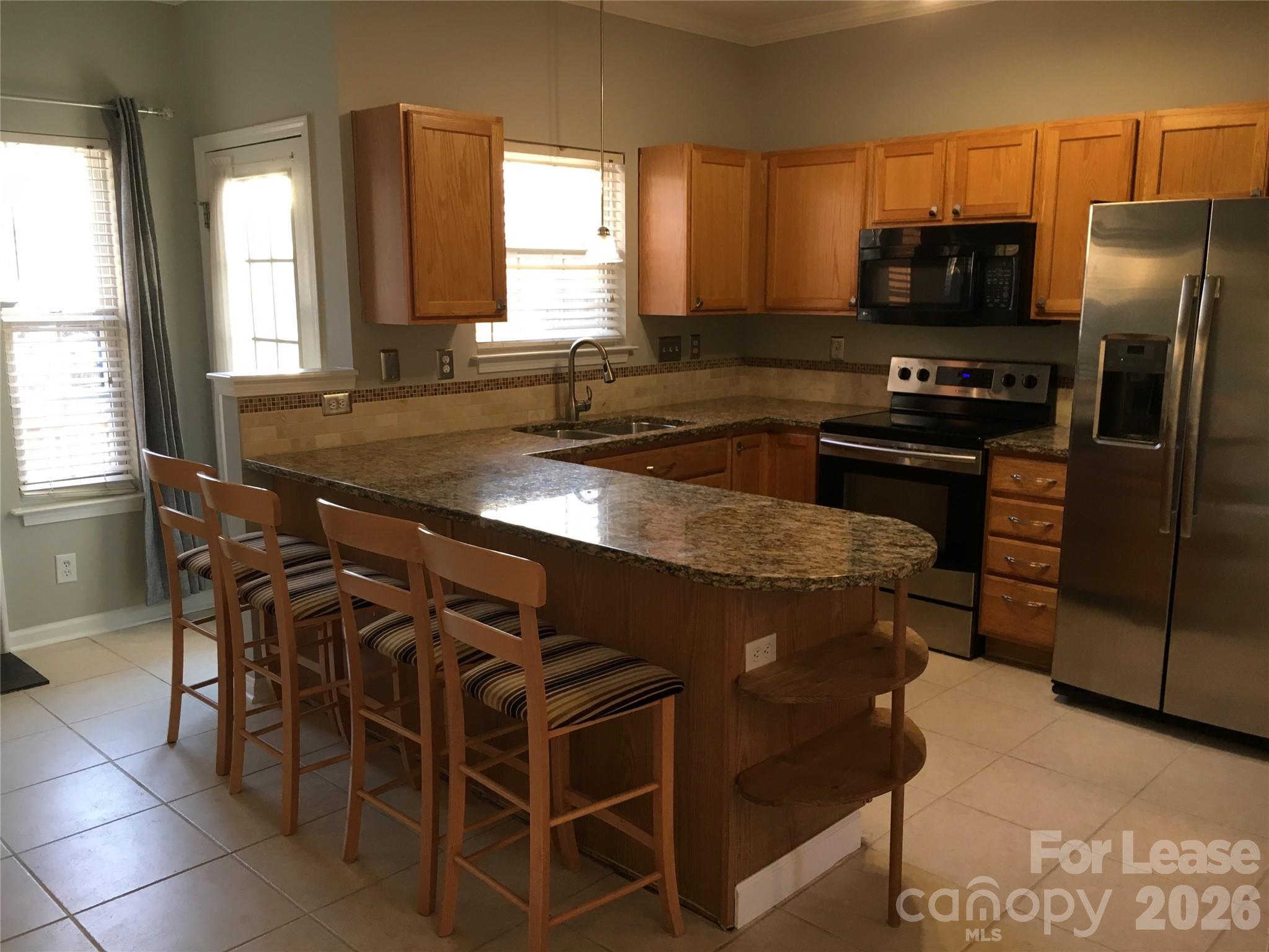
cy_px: 476
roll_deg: -0.3
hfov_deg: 61.7
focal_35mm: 29
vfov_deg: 48.2
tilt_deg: -10.7
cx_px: 634
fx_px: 1063
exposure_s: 1/30
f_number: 2.2
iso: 80
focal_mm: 4.15
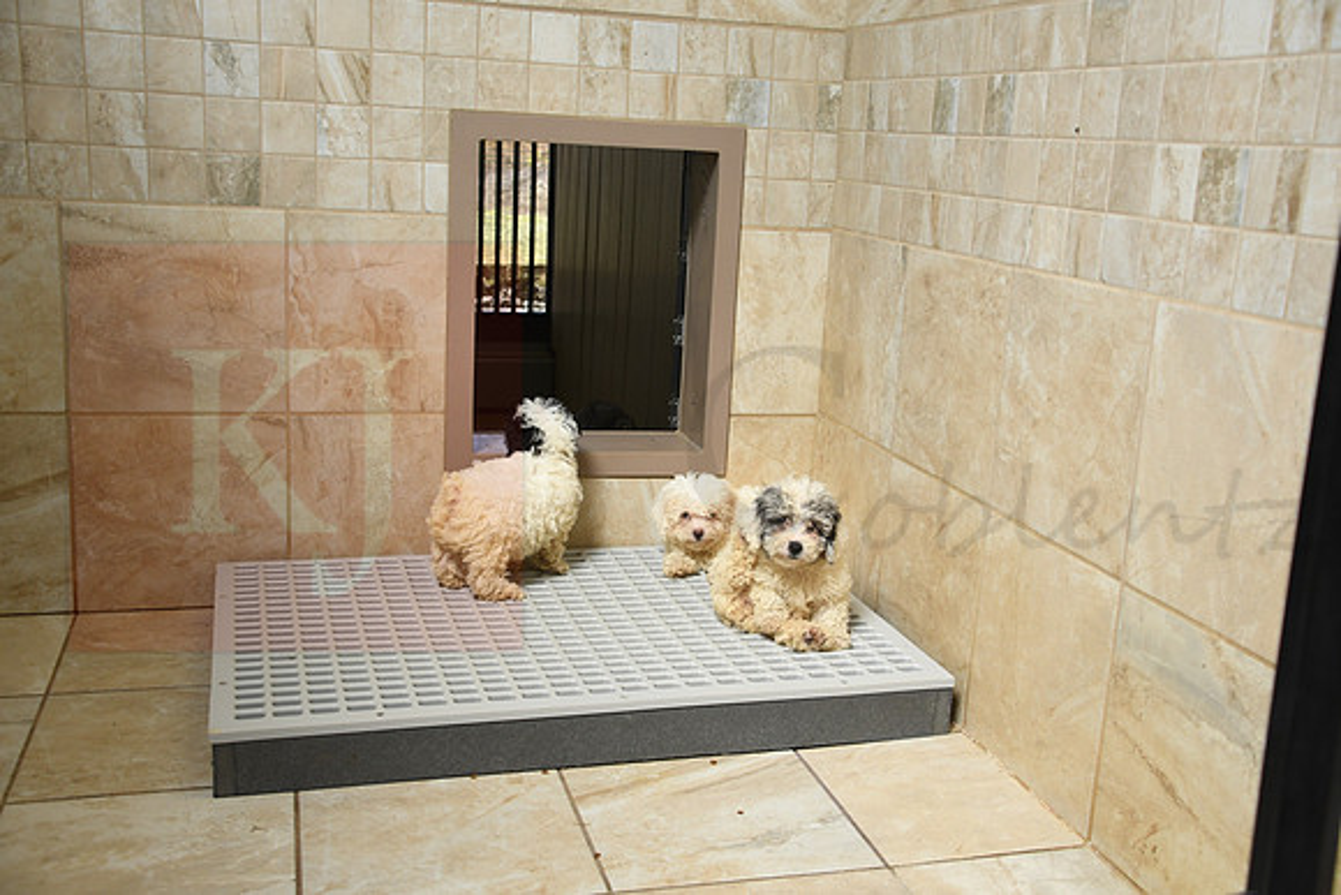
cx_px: 670
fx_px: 1341
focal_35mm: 36
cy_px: 448
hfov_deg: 53.1
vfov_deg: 36.9
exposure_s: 1/200
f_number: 3.8
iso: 500
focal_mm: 24
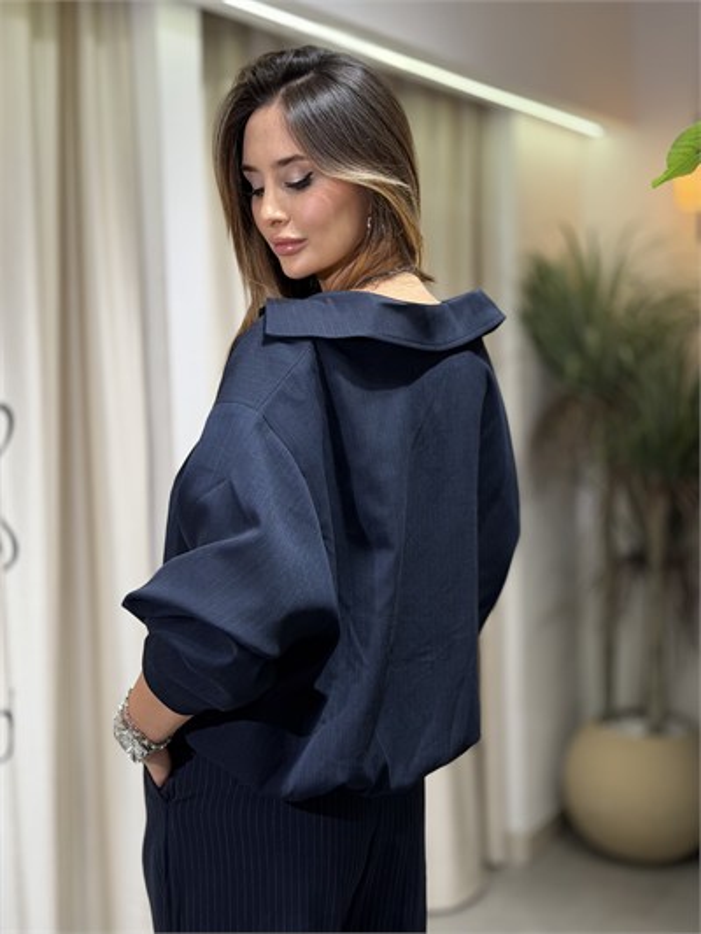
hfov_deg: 30.3
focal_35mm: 48
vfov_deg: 39.6
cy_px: 467
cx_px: 350
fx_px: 1296
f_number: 1.78
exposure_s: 1/241
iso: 64
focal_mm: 6.76
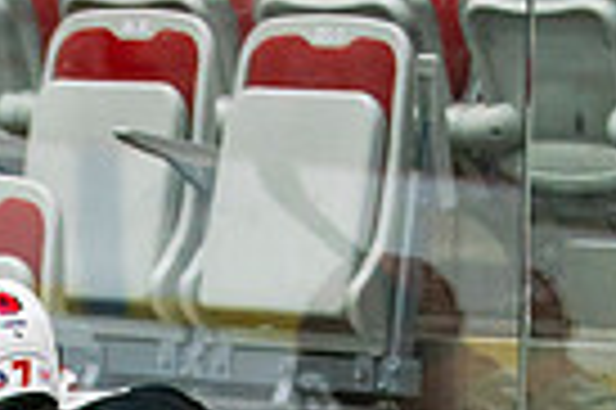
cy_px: 979
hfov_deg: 4.0
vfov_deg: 2.6
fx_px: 8904
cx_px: 264
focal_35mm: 521
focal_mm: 80
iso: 1250
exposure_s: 1/640
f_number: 2.8
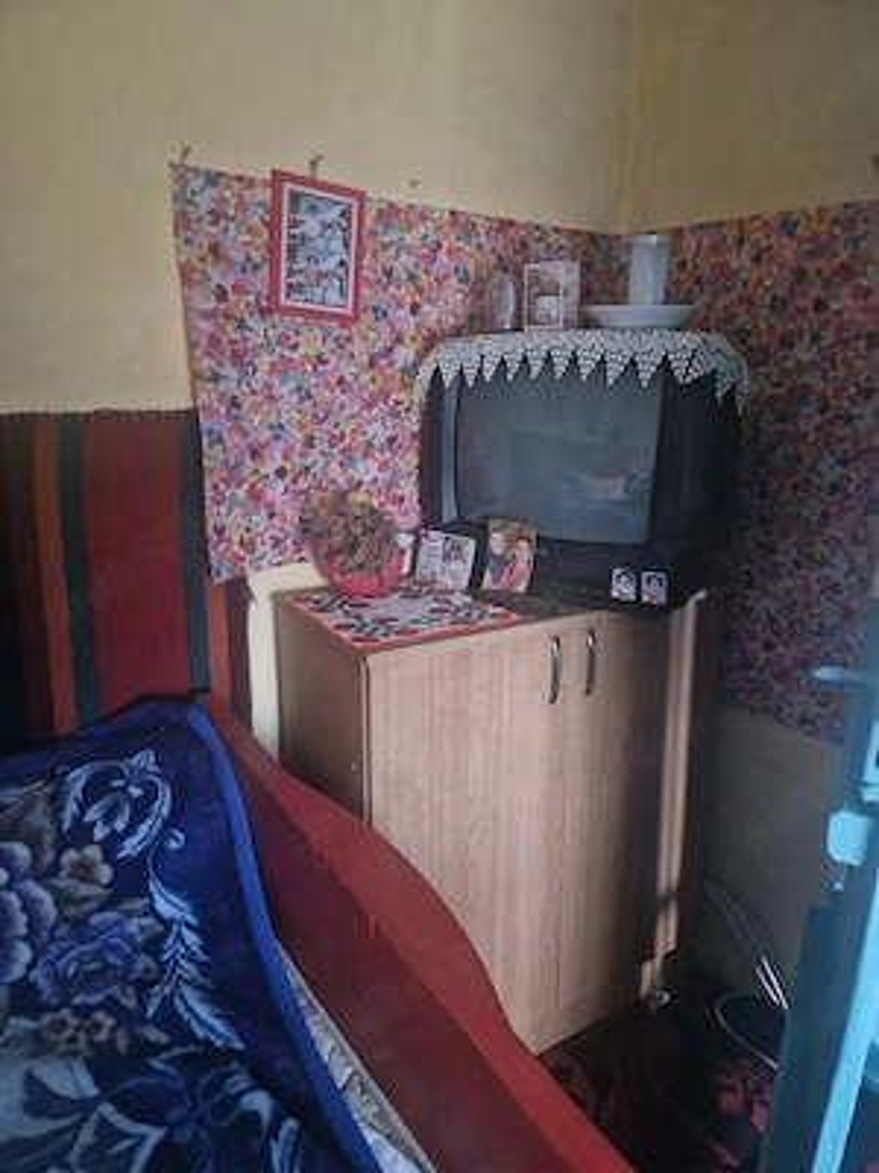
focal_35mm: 23
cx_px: 440
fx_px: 779
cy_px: 586
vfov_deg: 73.9
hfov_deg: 58.9
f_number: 1.8
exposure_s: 1/25
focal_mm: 5.4
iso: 1250
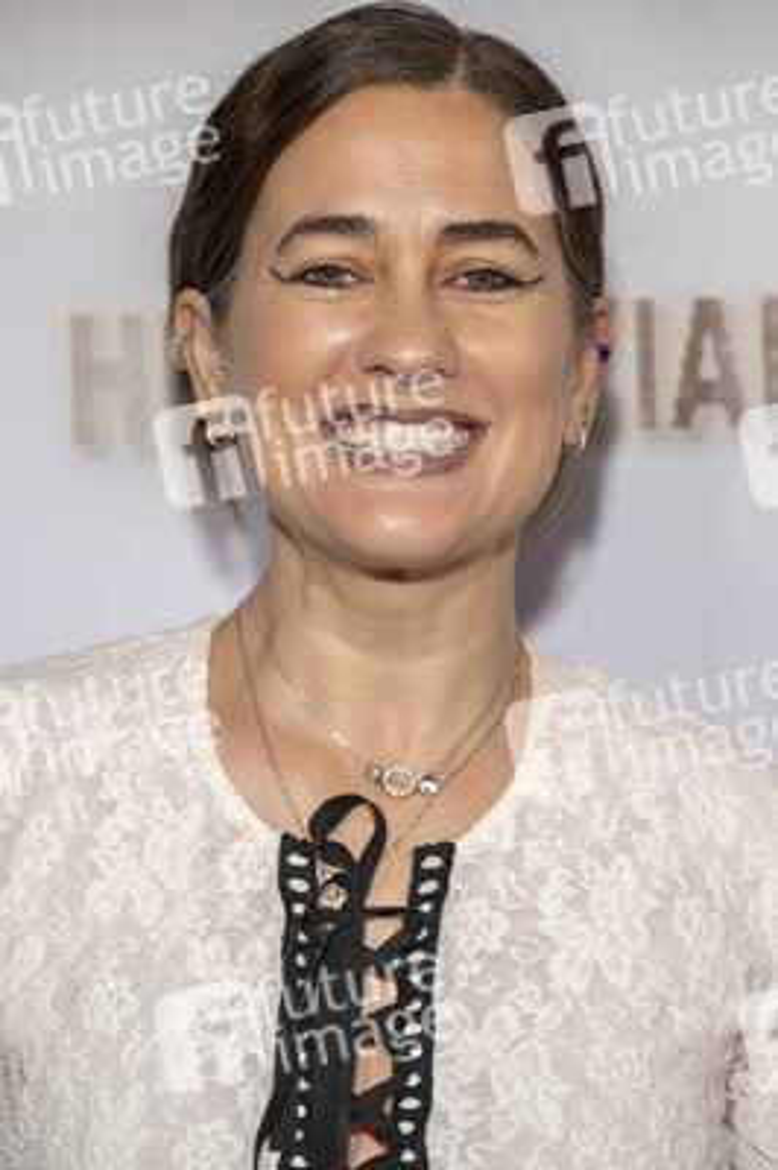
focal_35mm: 100
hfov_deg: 13.7
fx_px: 3247
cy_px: 585
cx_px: 389
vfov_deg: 20.4
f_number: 6.3
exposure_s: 1/200
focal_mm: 100
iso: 640
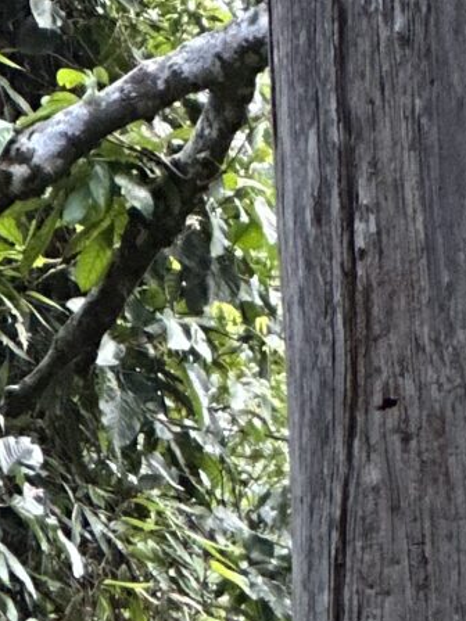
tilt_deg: +3.6
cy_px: 1594
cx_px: 1275
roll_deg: +0.2
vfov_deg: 4.4
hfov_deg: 3.3
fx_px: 7898
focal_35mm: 440
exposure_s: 1/121
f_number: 2.8
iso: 200
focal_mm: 9
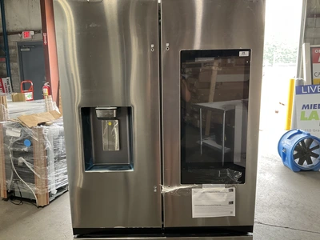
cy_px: 120
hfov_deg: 61.7
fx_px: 268
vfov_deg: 48.2
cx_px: 160
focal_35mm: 29
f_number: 1.8
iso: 64
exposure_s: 1/65
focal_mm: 3
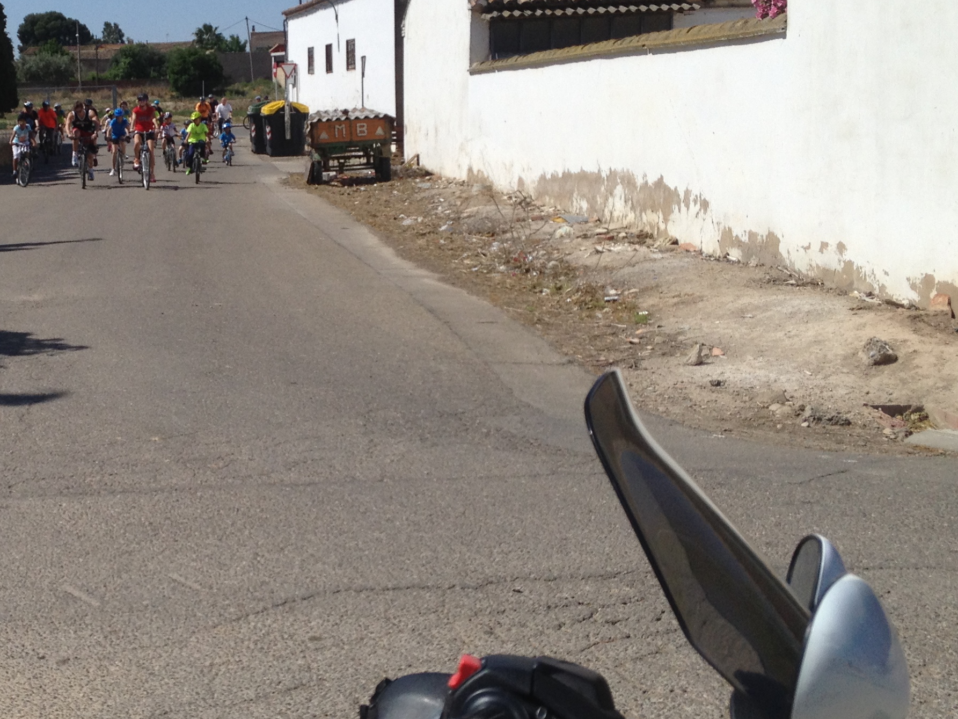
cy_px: 291
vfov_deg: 22.9
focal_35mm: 64
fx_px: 1771
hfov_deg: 29.6
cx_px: 205
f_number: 2.4
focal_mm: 4.28
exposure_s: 1/3247
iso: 50
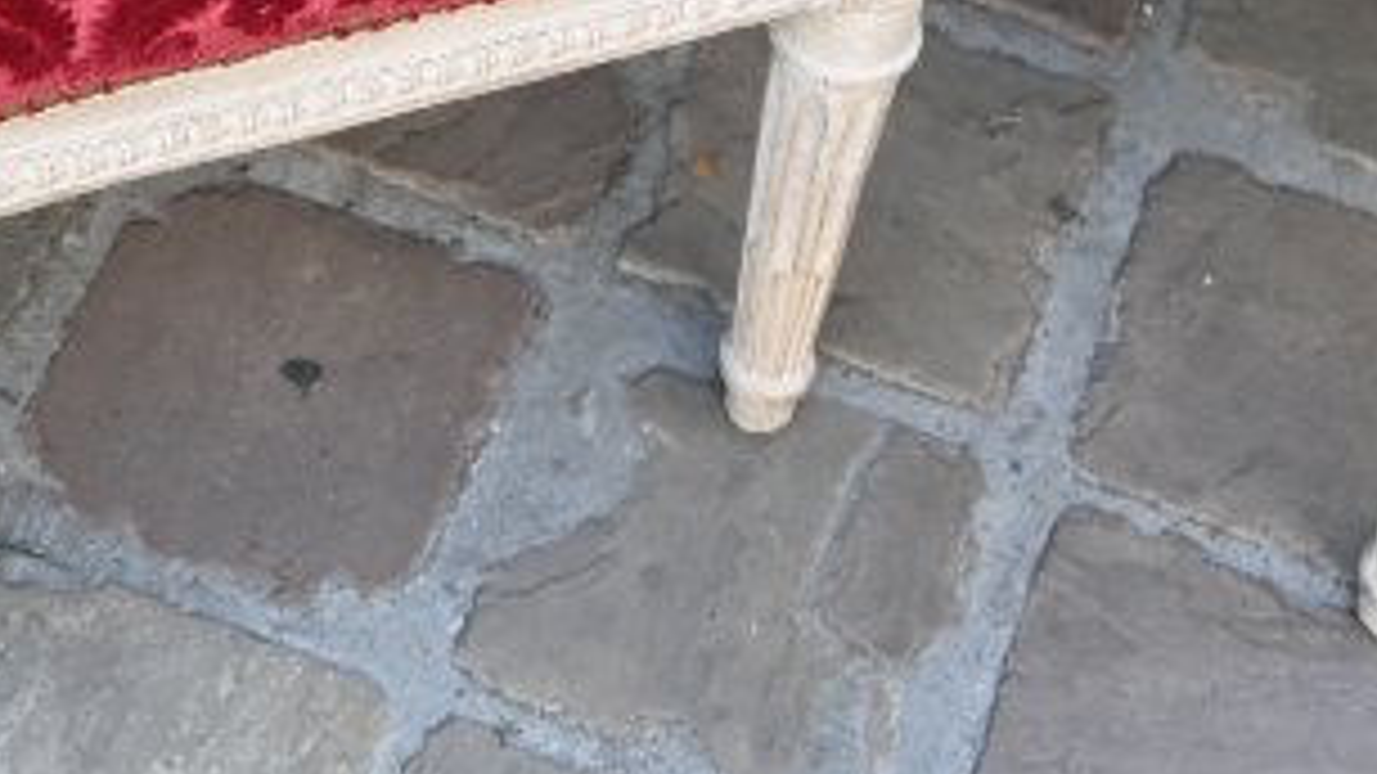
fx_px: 4382
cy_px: -904
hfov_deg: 17.9
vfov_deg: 9.3
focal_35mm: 120
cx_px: 590
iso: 400
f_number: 4
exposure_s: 1/250
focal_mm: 19.5
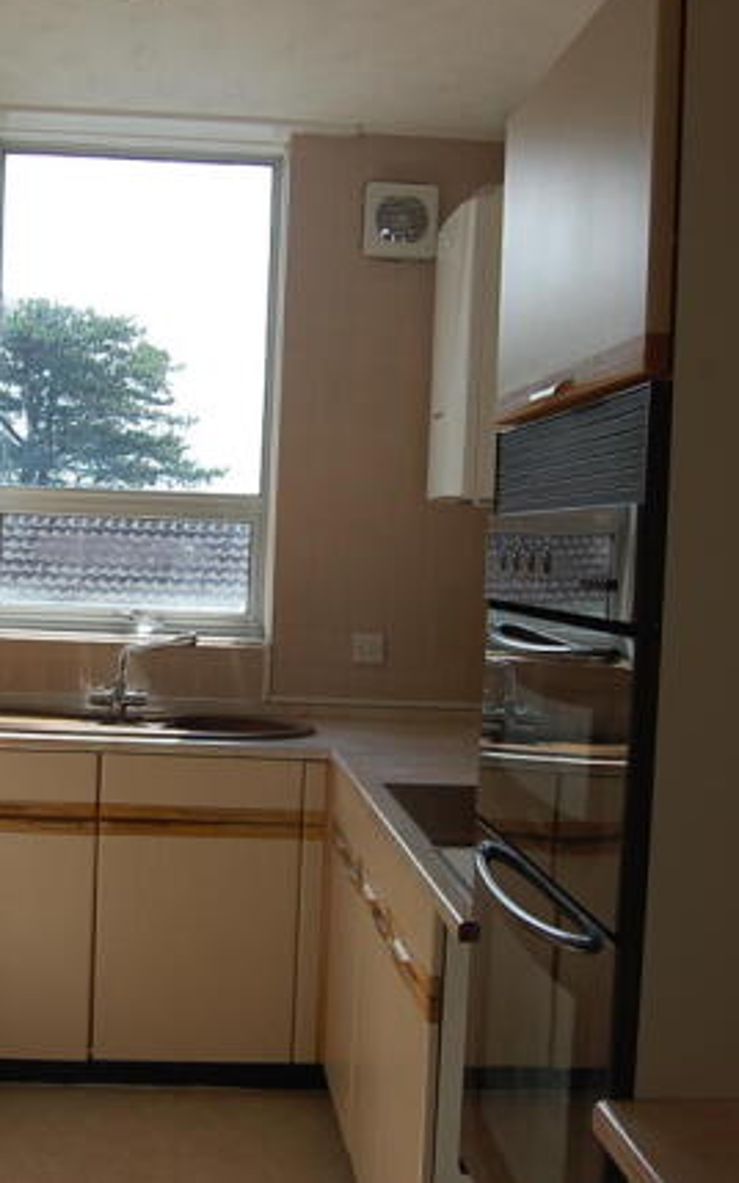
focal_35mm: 42
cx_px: 240
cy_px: 585
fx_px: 1354
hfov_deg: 30.3
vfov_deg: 47.2
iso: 200
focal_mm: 18
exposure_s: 1/160
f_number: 6.3
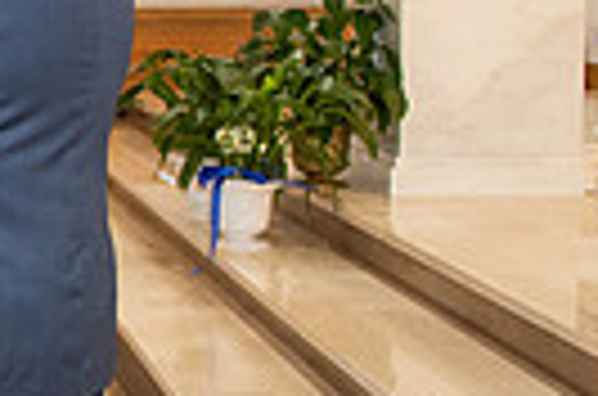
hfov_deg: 15.8
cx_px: -558
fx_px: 1740
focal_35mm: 105
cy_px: 106
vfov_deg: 12.9
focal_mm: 24
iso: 1000
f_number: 2.8
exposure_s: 1/160
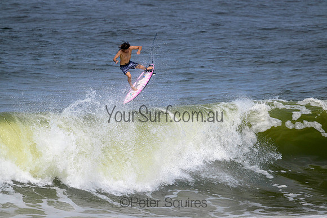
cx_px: 164
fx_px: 7268
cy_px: 109
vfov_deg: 1.7
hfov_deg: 2.6
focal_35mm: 800
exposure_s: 1/2000
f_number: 11
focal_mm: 800
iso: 500
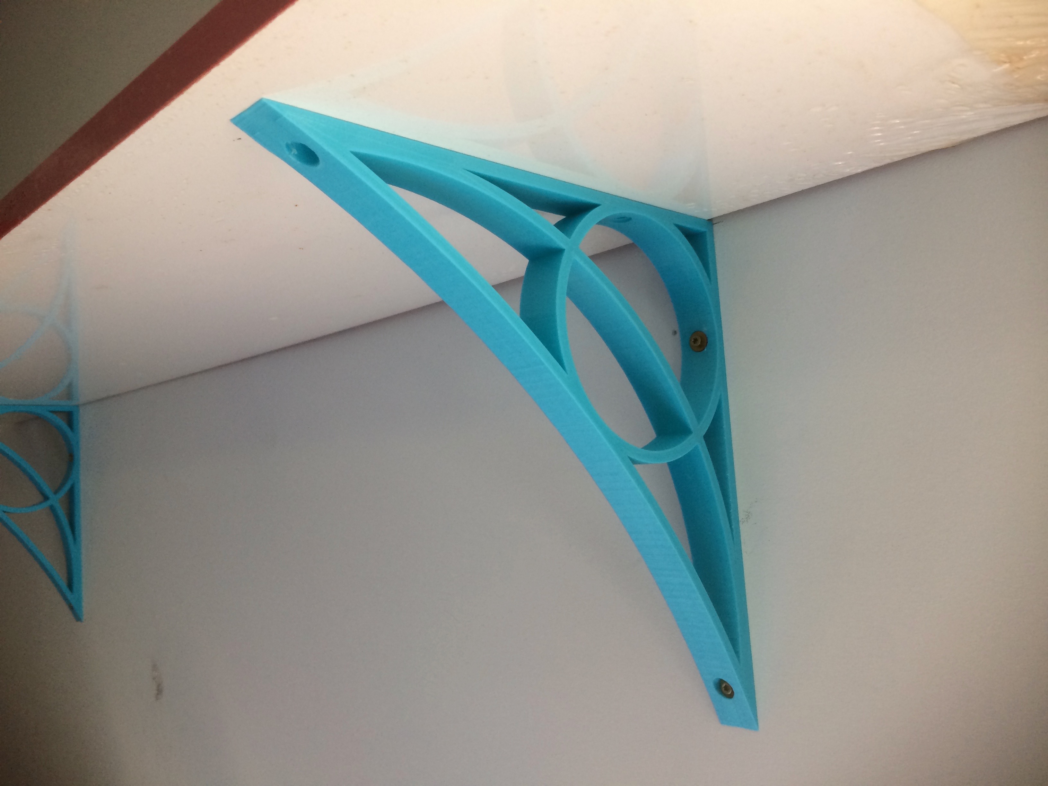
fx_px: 878
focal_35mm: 29
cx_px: 524
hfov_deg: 61.7
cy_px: 393
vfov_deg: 48.2
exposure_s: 1/40
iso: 40
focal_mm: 4.15
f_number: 2.2
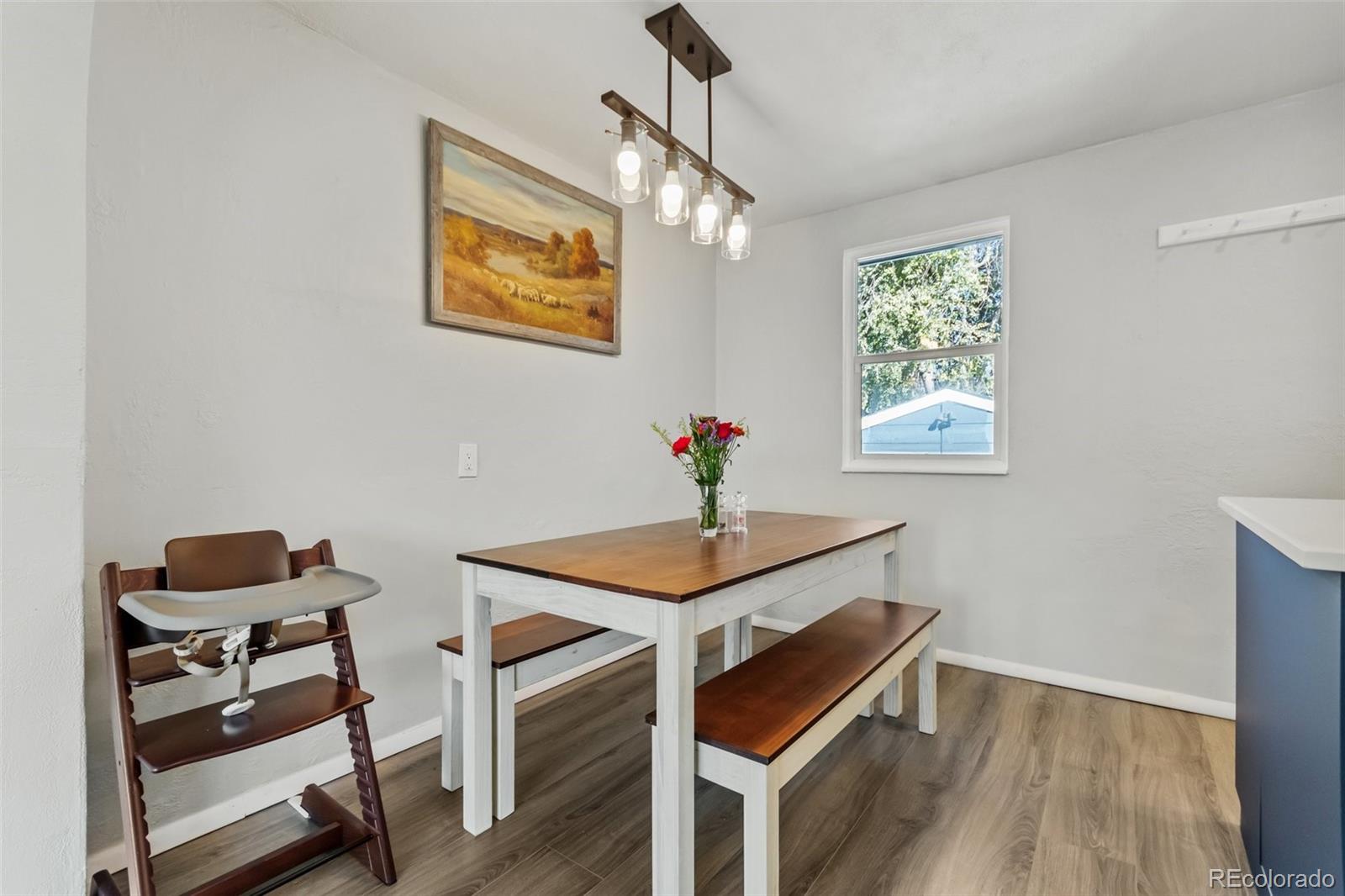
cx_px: 672
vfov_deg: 77.3
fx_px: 560
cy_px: 448
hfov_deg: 100.4
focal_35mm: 15
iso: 1000
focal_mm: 10
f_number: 8
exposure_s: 1/100
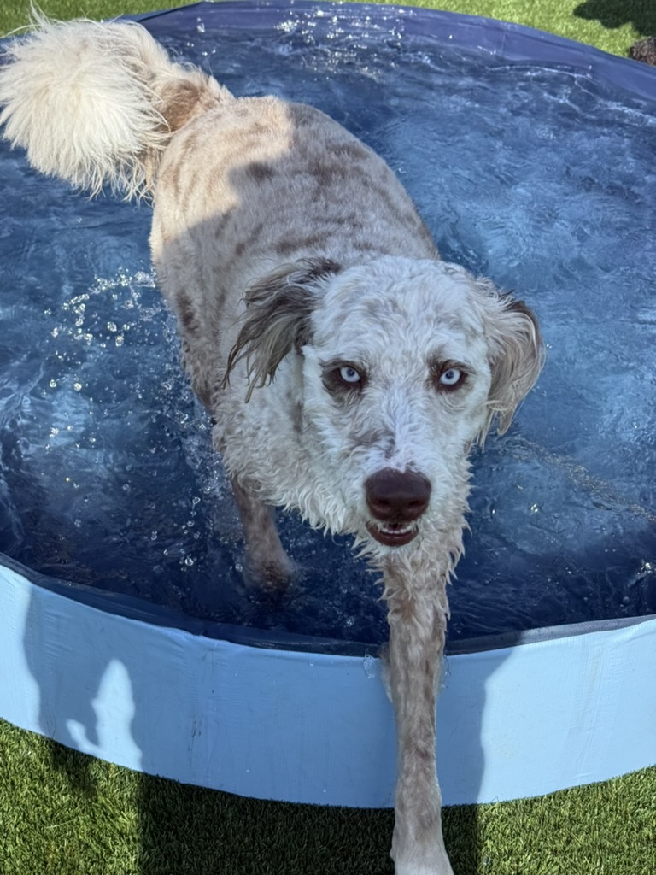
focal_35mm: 48
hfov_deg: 30.3
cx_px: 328
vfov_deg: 39.7
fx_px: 1213
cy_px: 438
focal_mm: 6.76
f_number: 1.78
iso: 80
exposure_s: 1/2762
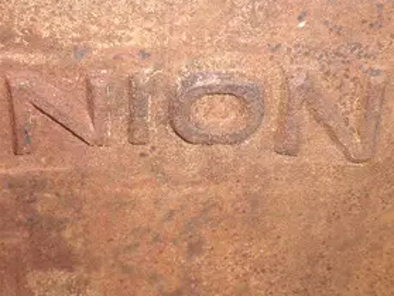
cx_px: 157
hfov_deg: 30.6
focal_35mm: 63
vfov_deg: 23.3
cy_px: 141
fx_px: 718
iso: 200
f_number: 9.6
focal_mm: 7.9
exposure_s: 1/80
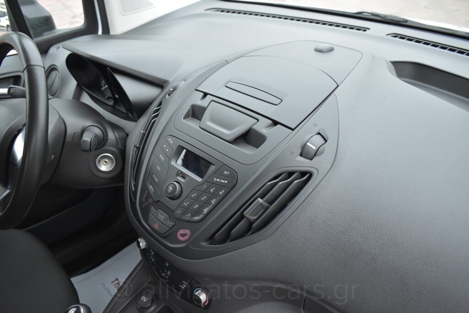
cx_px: 234
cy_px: 156
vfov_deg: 43.7
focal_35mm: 30
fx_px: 391
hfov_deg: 61.9
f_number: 3.5
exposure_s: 1/1250
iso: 1600
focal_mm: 20
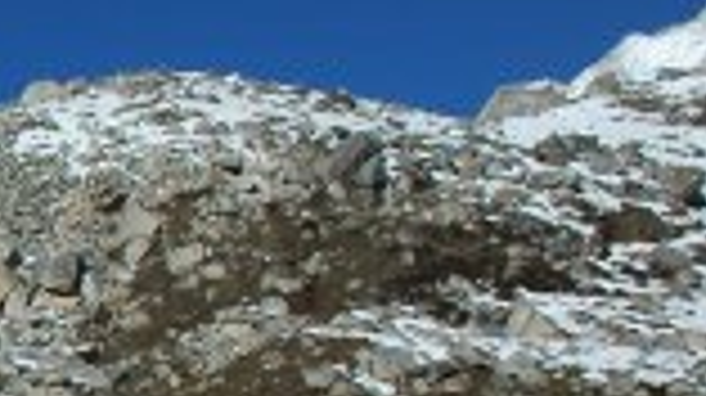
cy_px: 670
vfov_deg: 9.0
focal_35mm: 130
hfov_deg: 13.1
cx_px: -908
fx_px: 2432
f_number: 11
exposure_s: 1/500
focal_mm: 18
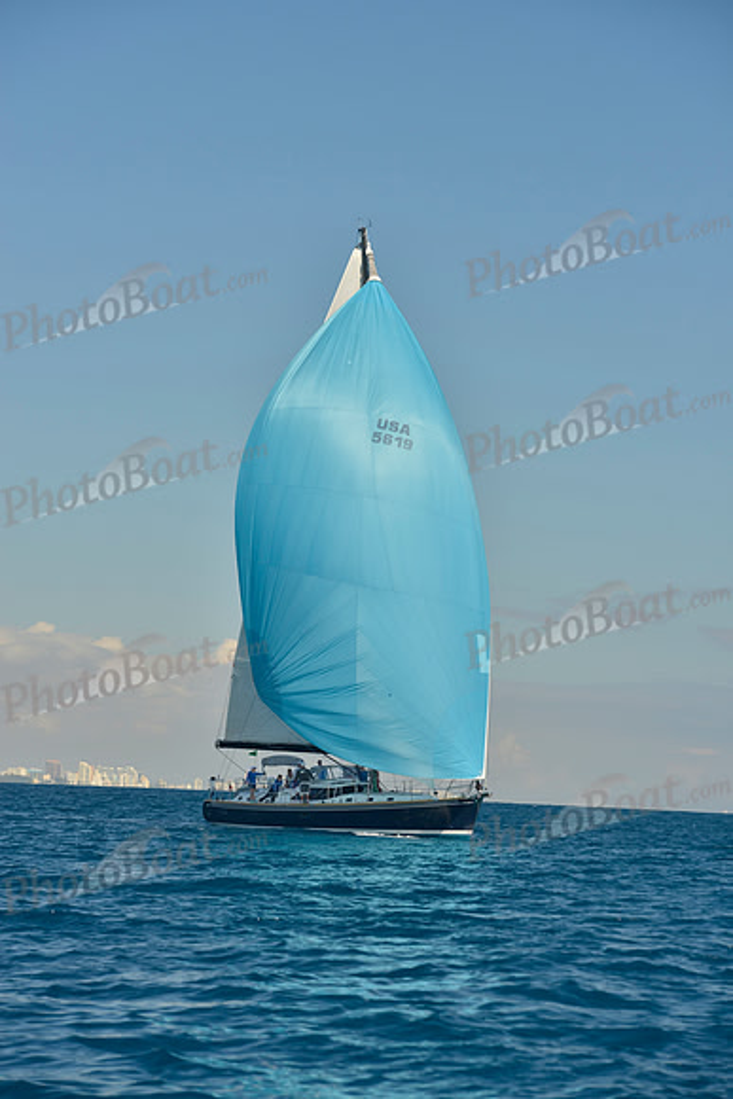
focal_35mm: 112
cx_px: 366
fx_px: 3418
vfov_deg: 18.3
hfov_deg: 12.2
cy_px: 550
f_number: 7.1
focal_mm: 112
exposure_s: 1/500
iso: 200
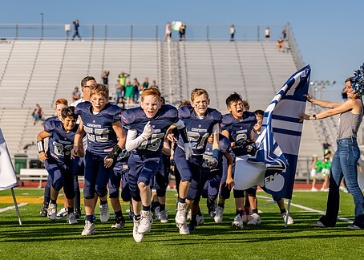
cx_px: 144
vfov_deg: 12.4
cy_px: 151
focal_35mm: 116
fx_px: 1199
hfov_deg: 17.2
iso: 100
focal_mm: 70
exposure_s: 1/2500
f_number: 2.8
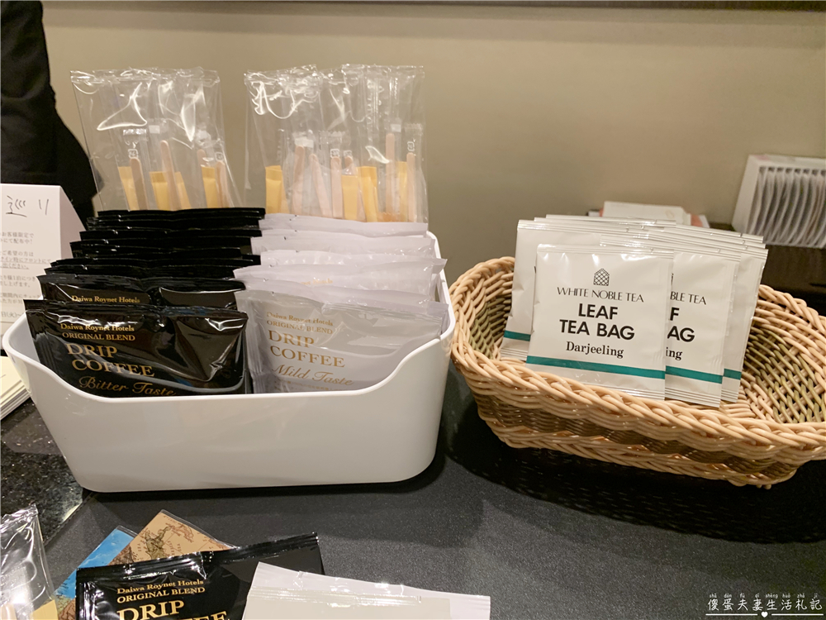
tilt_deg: -27.7
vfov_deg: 53.1
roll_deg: -0.1
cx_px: 413
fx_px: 620
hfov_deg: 67.3
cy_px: 310
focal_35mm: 26
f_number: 1.8
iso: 125
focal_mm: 4.25
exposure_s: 1/50
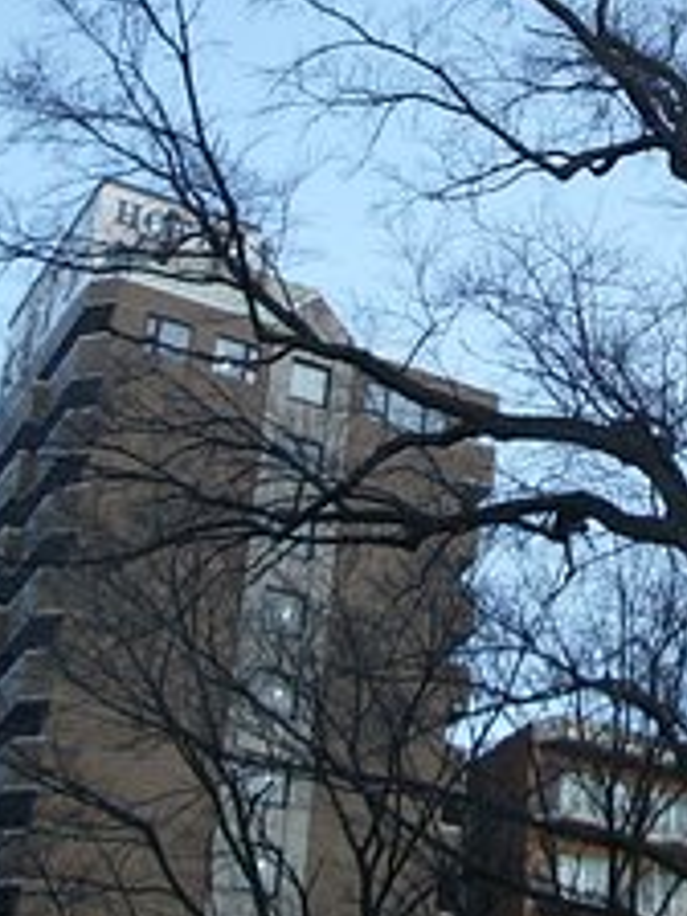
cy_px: 221
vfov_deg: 24.1
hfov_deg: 18.1
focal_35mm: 80
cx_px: 626
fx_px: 2117
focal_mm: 5.8
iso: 80
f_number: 2.6
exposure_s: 1/100
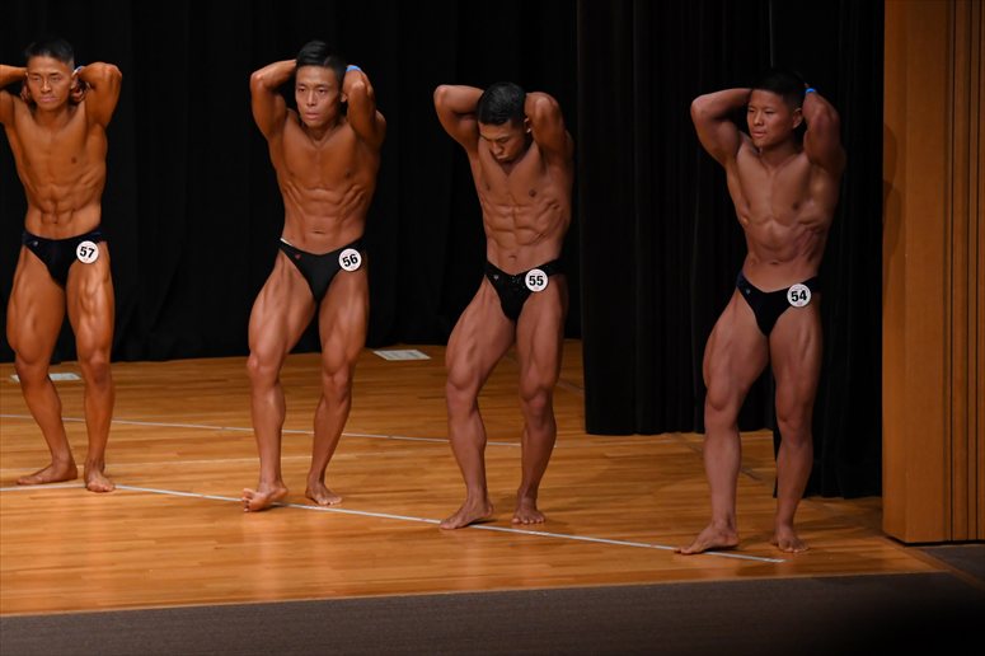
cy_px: 328
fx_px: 6564
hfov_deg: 8.6
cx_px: 492
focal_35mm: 240
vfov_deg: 5.7
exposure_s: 1/400
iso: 3200
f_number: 5.6
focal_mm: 160
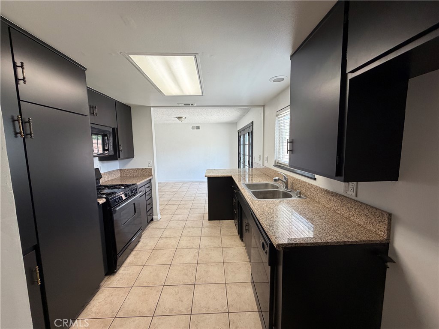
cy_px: 164
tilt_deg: -4.6
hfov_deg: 102.1
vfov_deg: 85.7
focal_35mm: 14
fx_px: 178
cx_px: 220
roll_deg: +1.9
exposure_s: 1/120
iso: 160
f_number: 2.2
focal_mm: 2.22
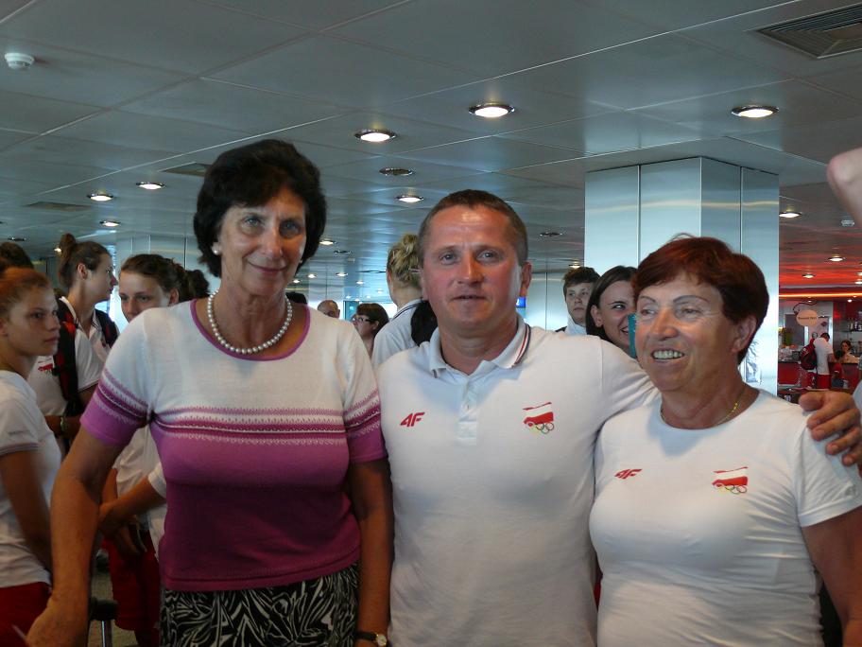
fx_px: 1021
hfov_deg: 45.8
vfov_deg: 35.1
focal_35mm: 41
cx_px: 431
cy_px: 324
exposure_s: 1/30
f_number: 2.8
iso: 160
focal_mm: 8.7
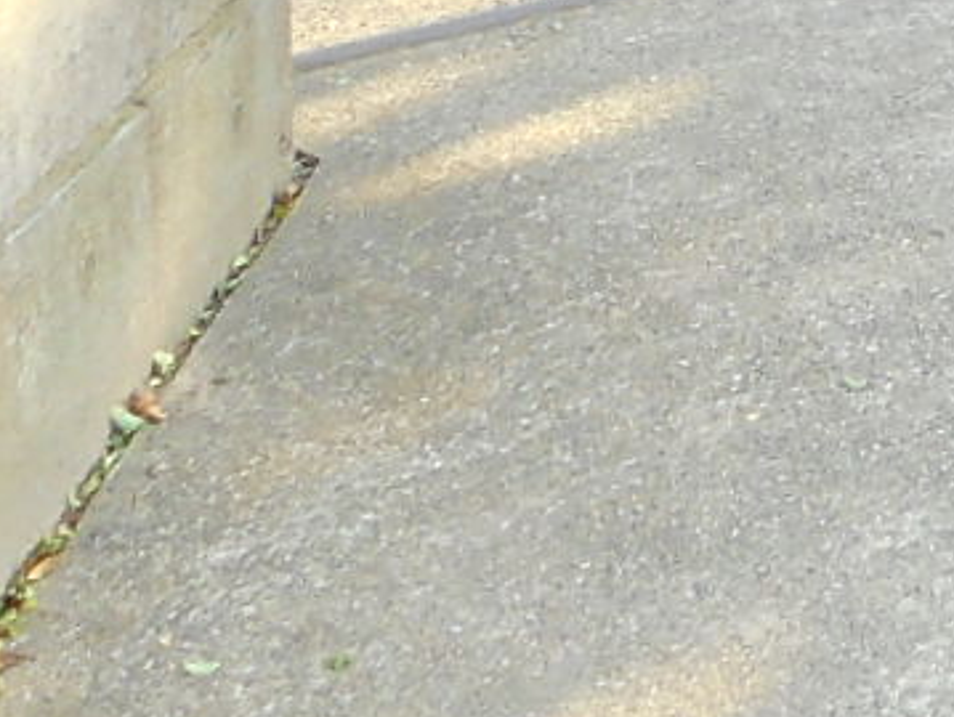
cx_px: 2163
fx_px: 4359
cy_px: -1237
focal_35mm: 158
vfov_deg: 8.3
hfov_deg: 10.9
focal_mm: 4.5
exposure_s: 1/60
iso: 80
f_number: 3.7
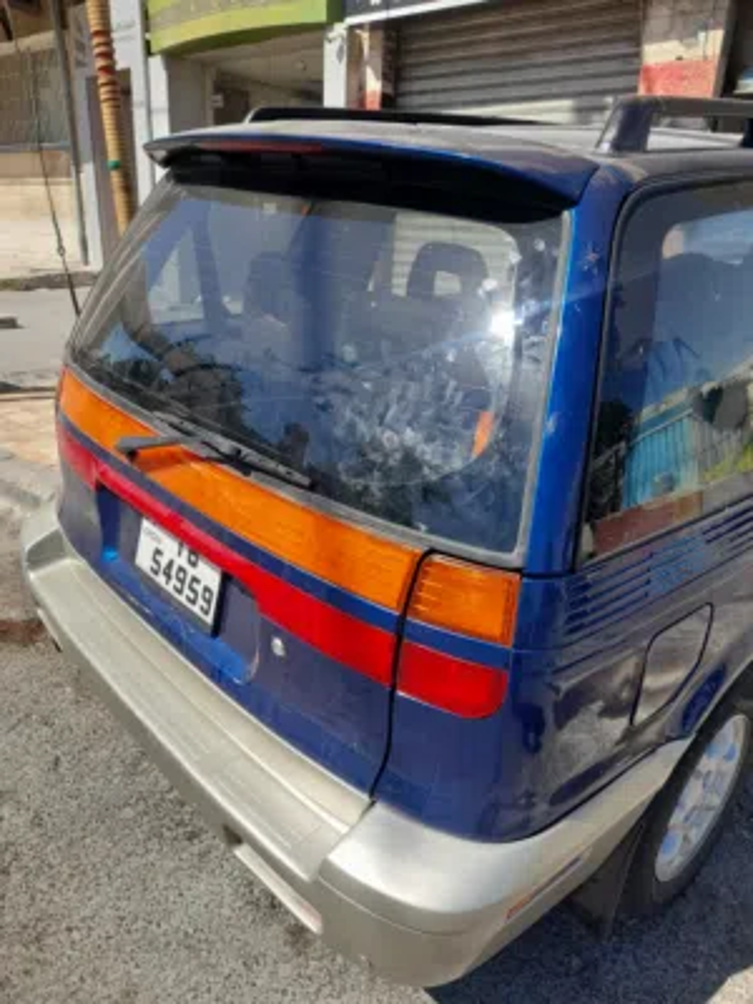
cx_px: 376
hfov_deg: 54.9
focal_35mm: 25
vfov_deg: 69.4
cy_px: 502
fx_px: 725
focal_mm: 4.6
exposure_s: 1/381
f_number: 2
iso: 20
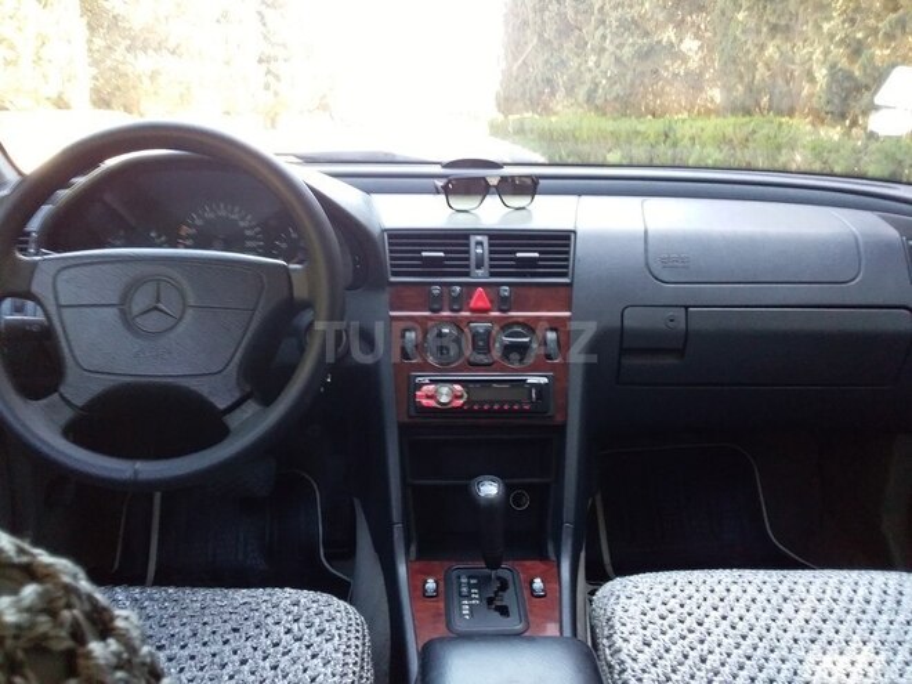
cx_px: 456
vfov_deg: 45.4
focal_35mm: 31
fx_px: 817
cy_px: 342
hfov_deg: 58.4
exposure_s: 1/50
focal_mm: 3.3
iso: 100
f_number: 2.2
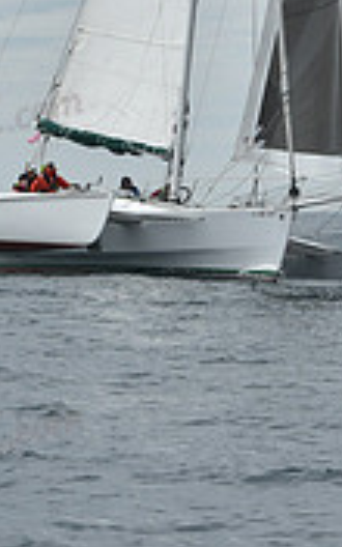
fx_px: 5816
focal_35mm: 390
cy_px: -56
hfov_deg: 3.4
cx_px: 244
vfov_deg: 5.4
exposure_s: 1/800
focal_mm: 116
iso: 250
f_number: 11
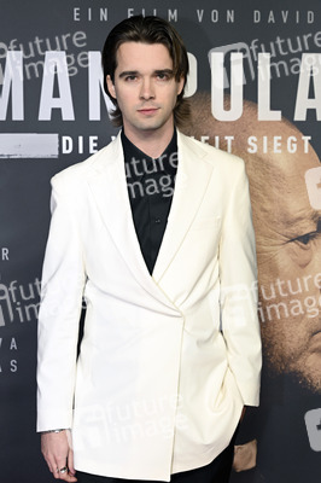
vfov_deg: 36.3
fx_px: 737
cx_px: 160
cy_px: 242
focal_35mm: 55
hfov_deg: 24.6
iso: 1000
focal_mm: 55
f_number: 6.3
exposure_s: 1/160
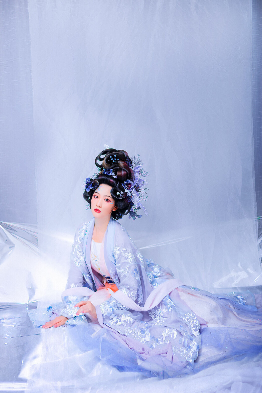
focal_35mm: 50
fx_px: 546
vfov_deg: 39.6
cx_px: 131
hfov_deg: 27.0
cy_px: 196
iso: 100
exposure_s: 1/160
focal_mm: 50
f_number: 2
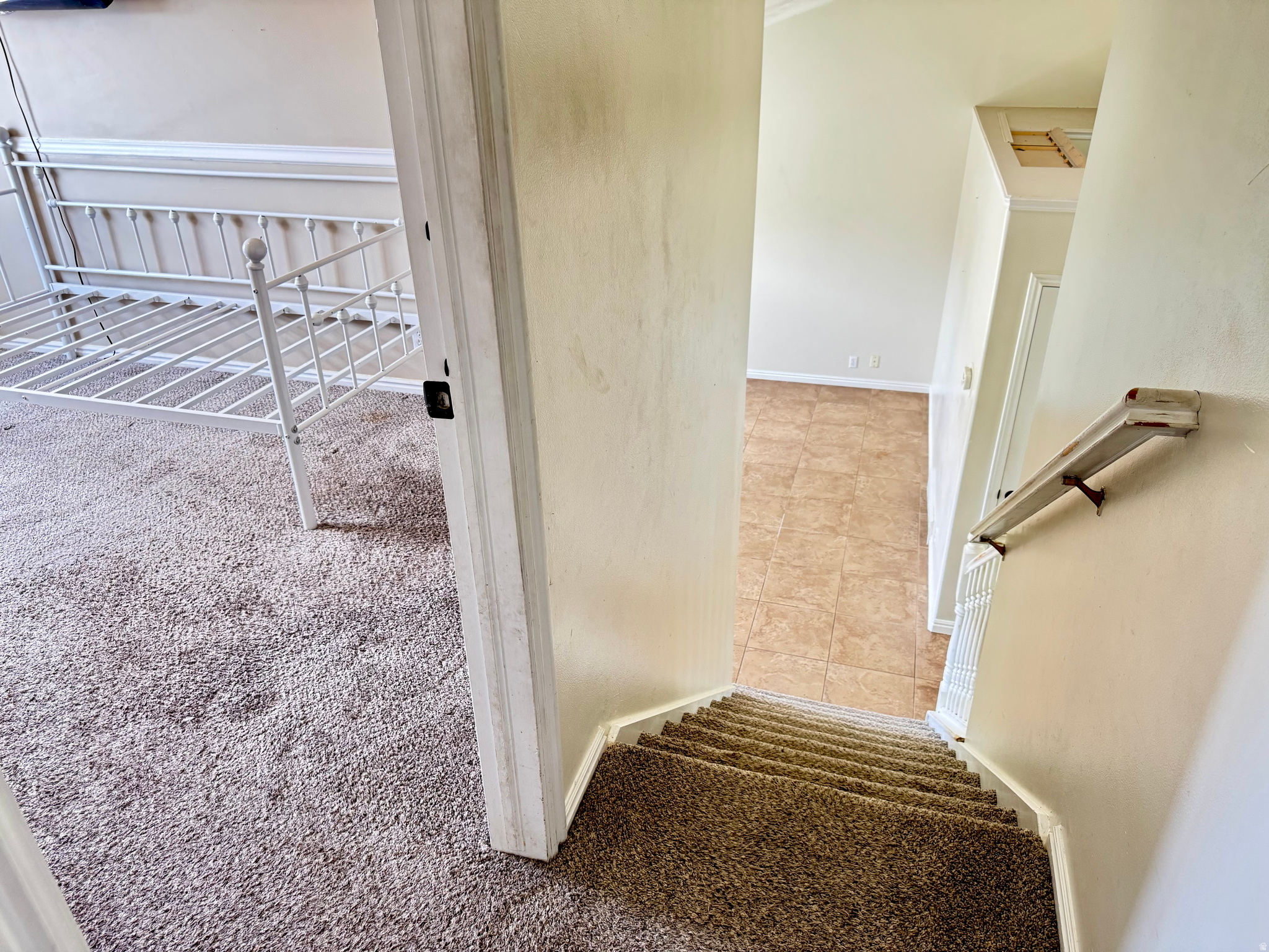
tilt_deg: -28.7
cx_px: 634
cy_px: 476
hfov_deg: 71.6
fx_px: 880
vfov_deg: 56.8
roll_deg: +0.1
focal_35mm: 24
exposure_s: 1/60
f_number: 1.78
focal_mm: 6.76
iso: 250
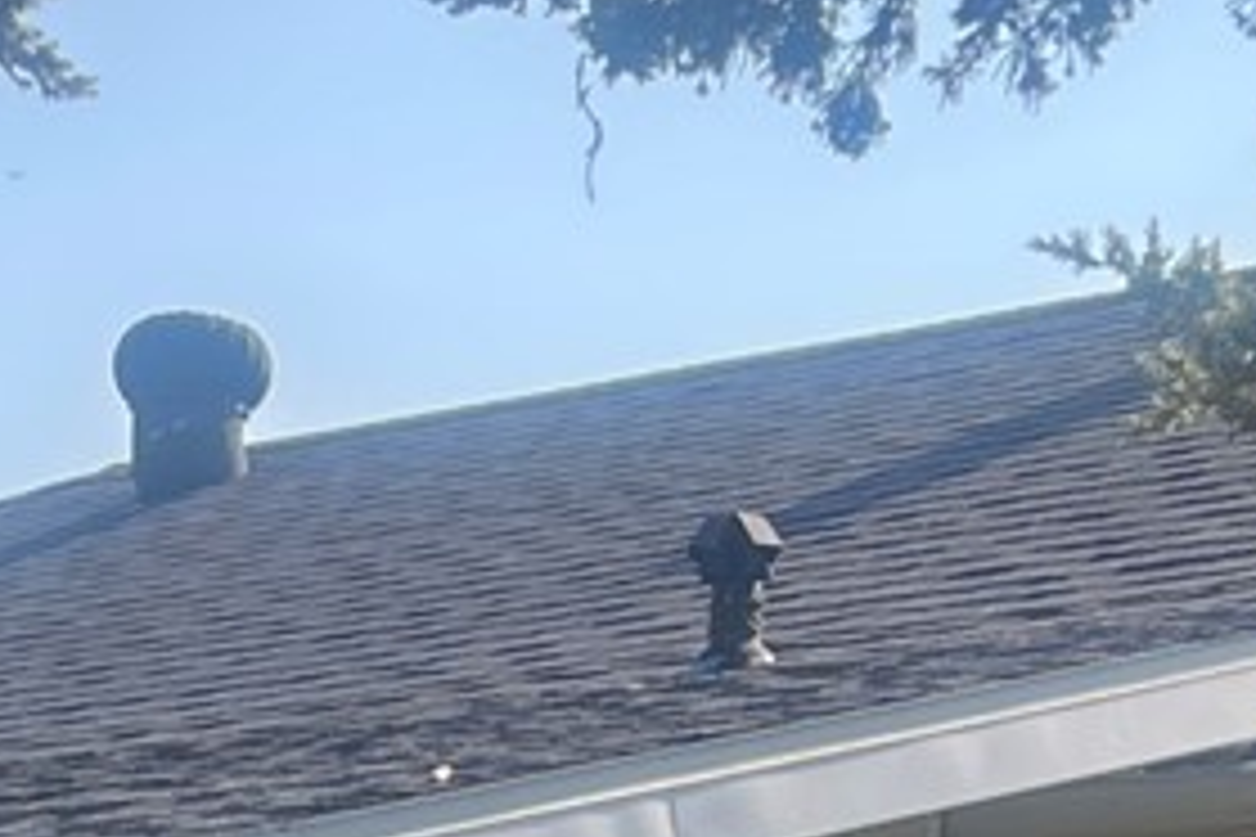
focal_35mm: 186
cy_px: 1710
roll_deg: +1.0
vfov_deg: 7.1
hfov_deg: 11.0
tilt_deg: -3.2
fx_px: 6489
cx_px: 243
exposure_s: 1/1779
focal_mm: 5.7
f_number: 1.5
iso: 50
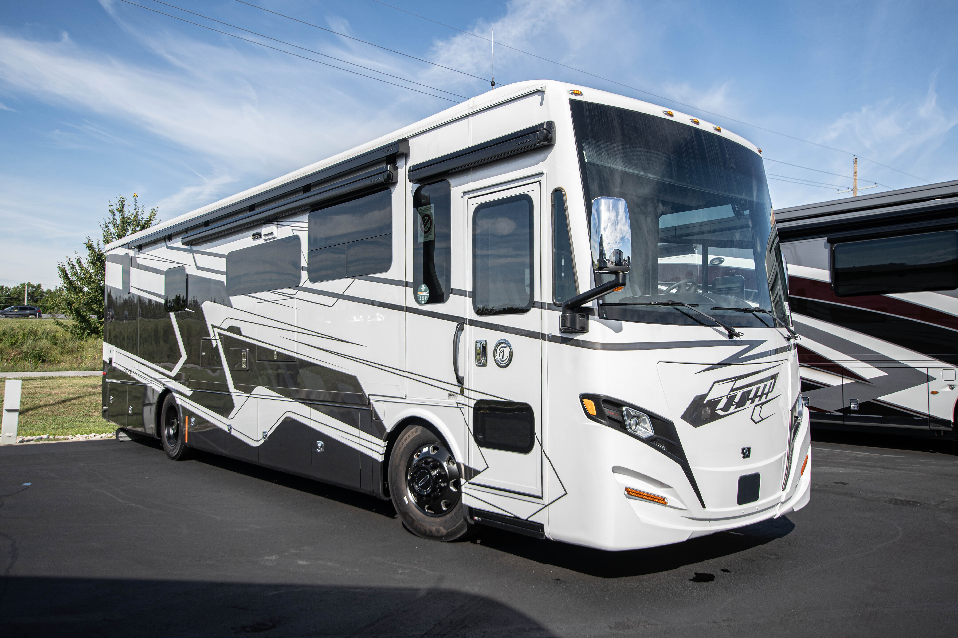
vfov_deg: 47.9
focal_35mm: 27
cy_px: 319
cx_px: 479
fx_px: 718
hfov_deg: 67.4
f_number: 4
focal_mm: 18
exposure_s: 1/500
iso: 100
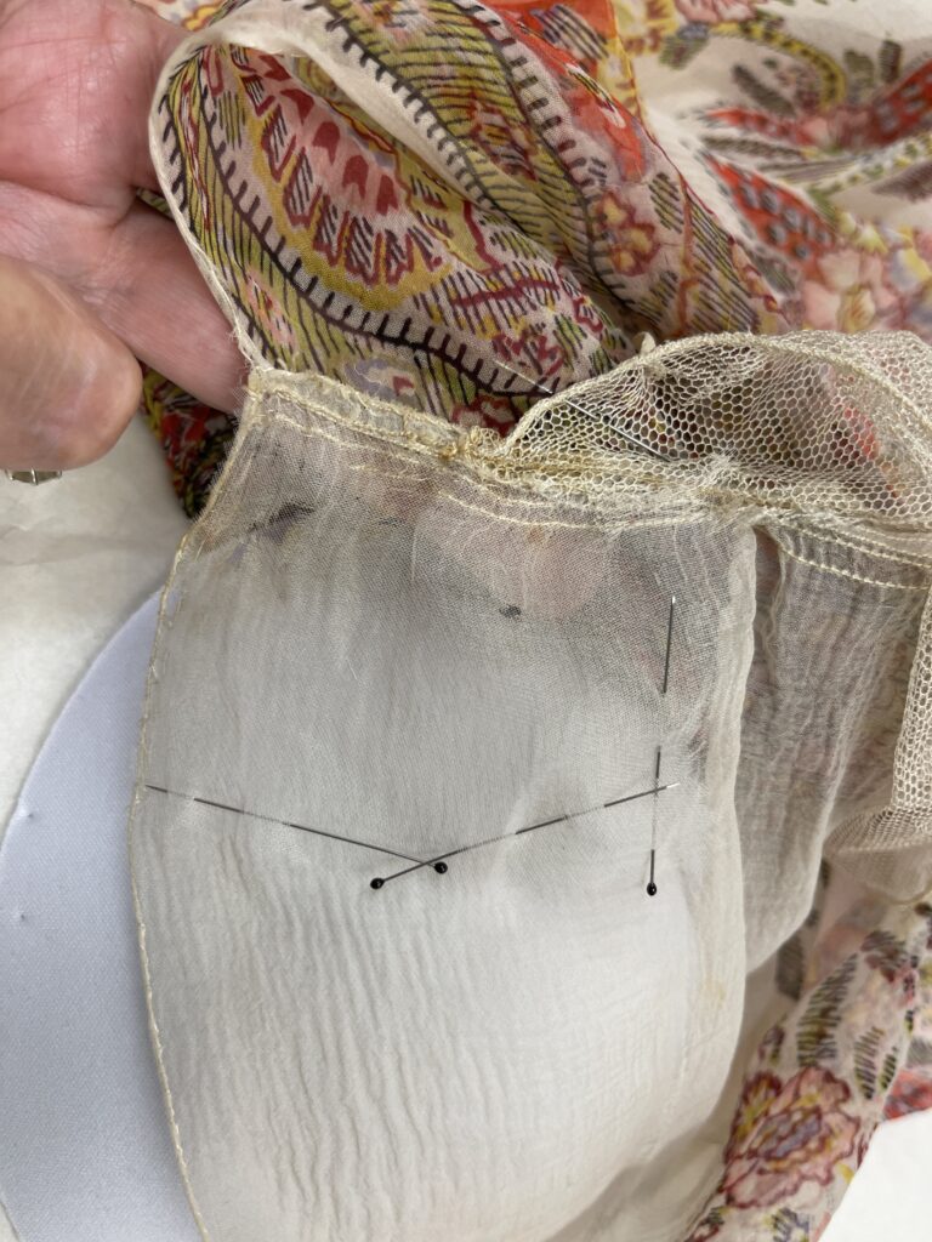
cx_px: 466
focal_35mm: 25
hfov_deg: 54.9
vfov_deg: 69.4
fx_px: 897
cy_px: 621
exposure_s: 1/120
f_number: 1.6
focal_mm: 5.1
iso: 80
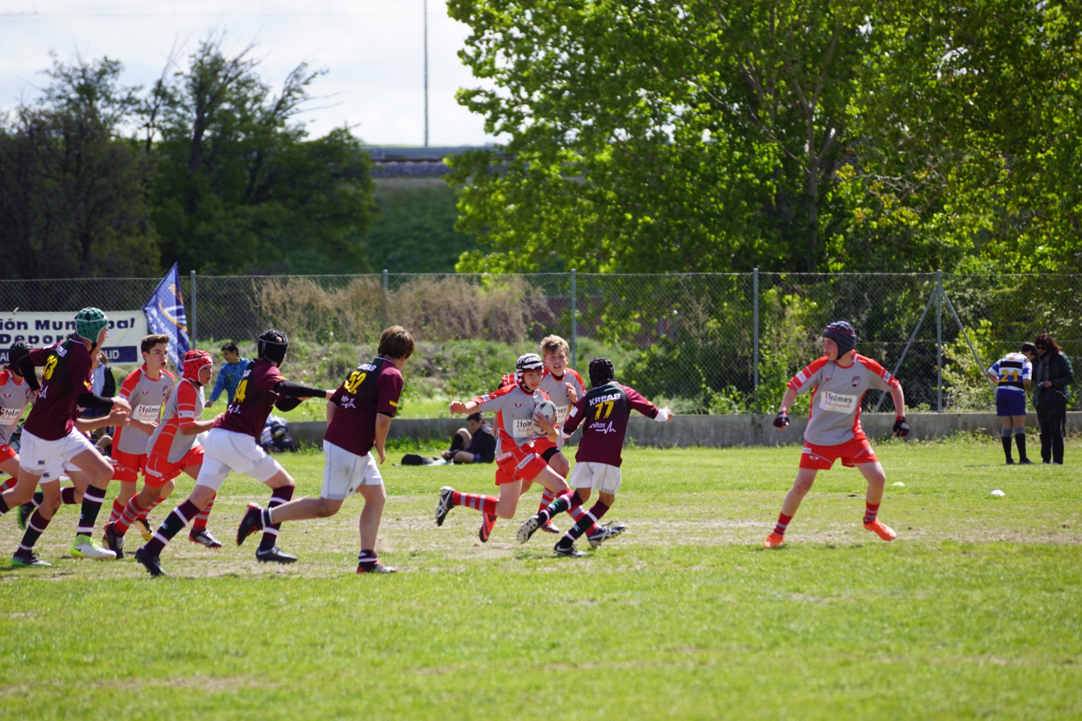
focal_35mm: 315
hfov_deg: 6.5
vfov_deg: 4.4
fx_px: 9466
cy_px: 360
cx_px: 541
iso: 125
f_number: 5
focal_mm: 210
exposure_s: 1/400
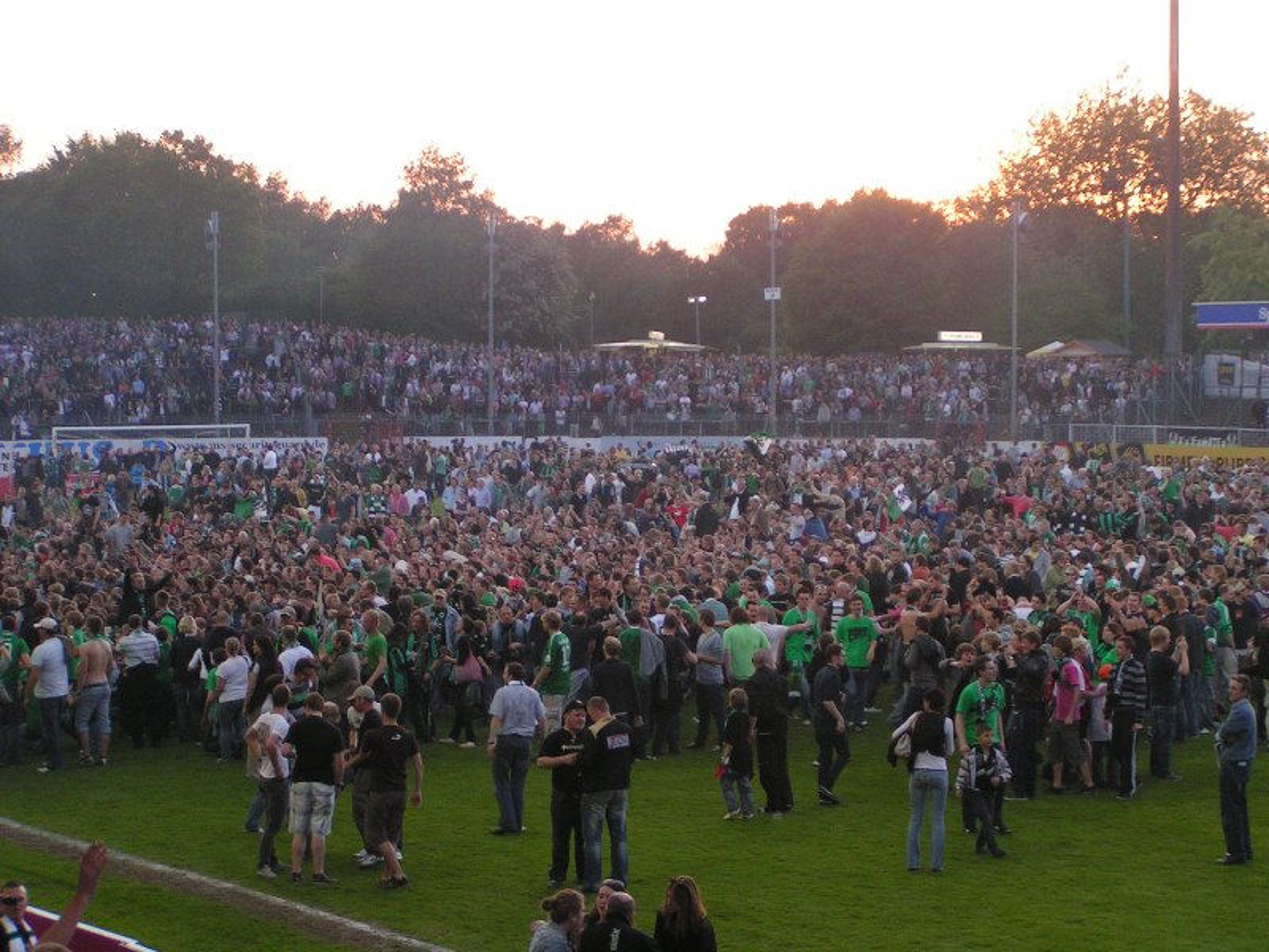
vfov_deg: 17.2
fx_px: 3153
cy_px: 476
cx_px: 634
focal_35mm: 86
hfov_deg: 22.8
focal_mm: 13.2
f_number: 3.2
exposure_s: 1/125
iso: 125
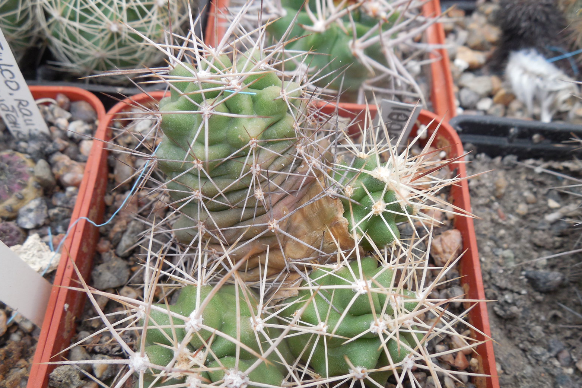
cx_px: 294
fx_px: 533
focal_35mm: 33
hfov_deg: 57.2
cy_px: 214
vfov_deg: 39.9
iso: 125
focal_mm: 5.6
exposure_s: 1/50
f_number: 3.6
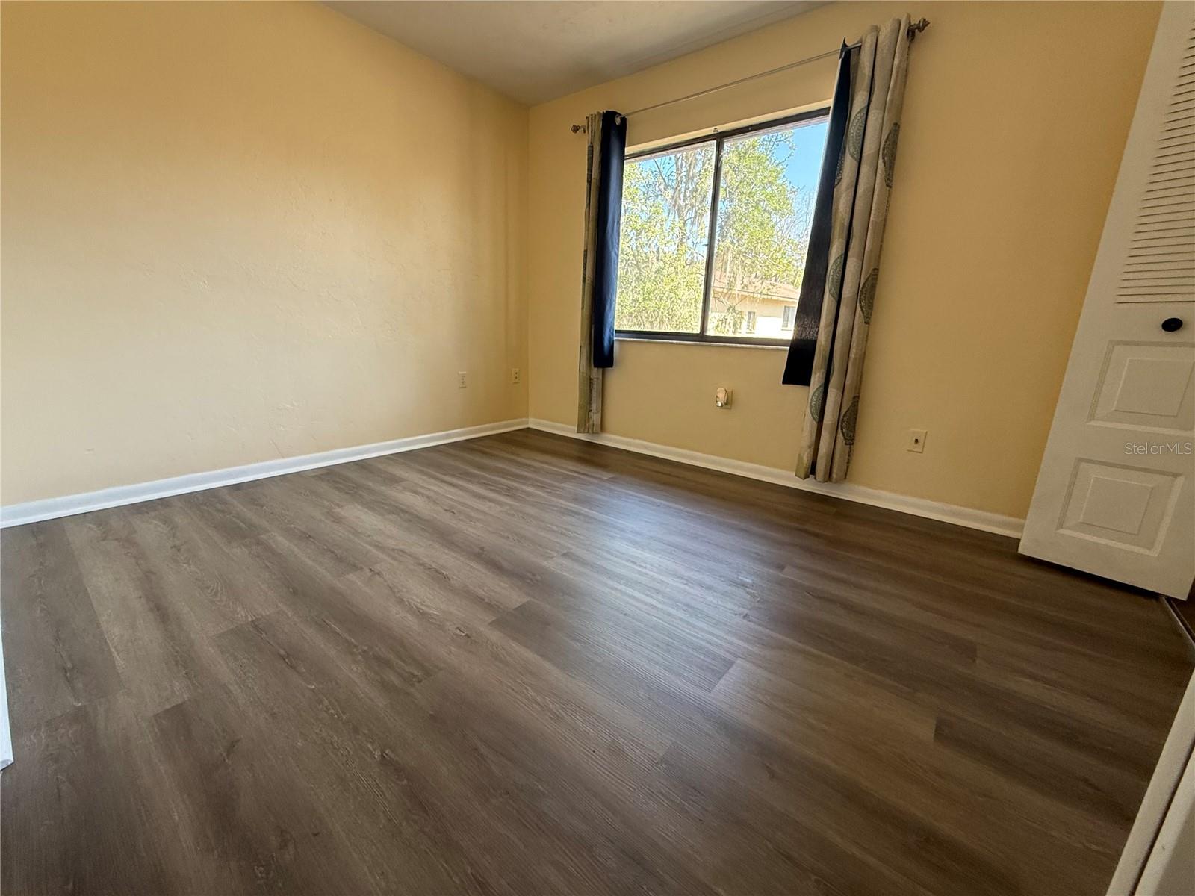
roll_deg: -2.5
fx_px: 483
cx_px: 598
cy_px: 448
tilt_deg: -13.6
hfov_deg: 102.1
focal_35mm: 14
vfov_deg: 85.7
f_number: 2.2
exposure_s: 1/99
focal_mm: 2.22
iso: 160
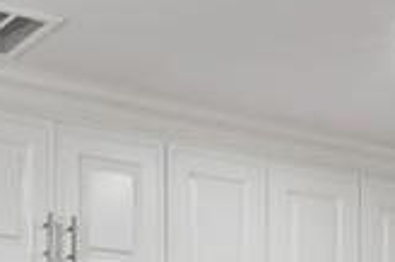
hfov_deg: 19.2
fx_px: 1096
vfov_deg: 11.8
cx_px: -92
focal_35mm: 100
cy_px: 565
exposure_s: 1/13
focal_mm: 16
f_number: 8
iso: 400
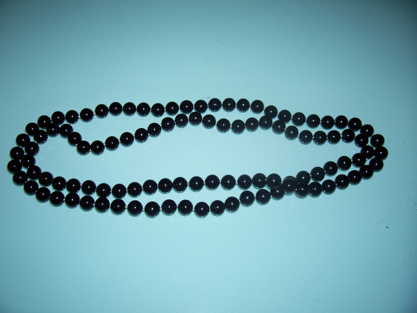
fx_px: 410
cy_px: 156
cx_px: 208
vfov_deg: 41.8
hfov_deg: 54.0
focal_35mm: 34
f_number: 2.7
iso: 80
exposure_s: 1/64
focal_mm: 5.6
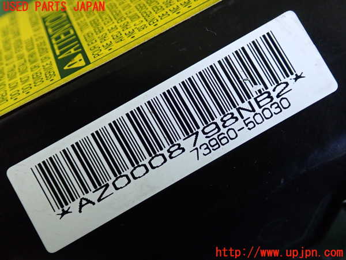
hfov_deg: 45.8
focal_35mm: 41
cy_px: 130
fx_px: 410
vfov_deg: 35.1
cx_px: 173
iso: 800
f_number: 2.8
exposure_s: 1/125
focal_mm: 7.31
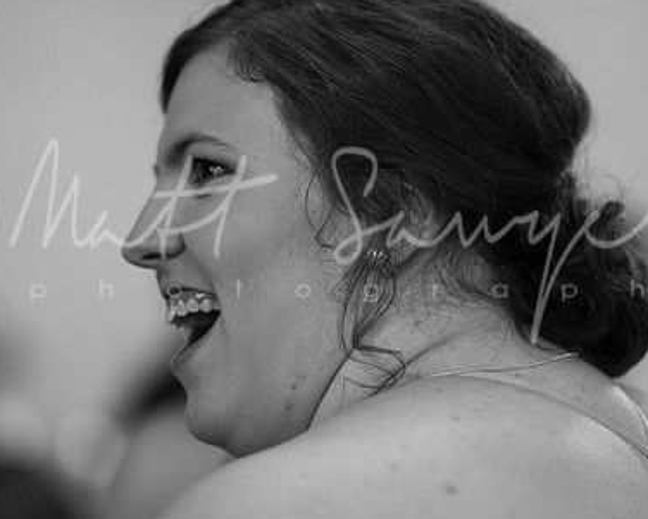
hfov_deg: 15.6
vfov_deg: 12.5
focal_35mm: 123
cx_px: 326
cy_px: 227
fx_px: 2360
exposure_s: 1/200
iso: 1600
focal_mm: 85
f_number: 1.8
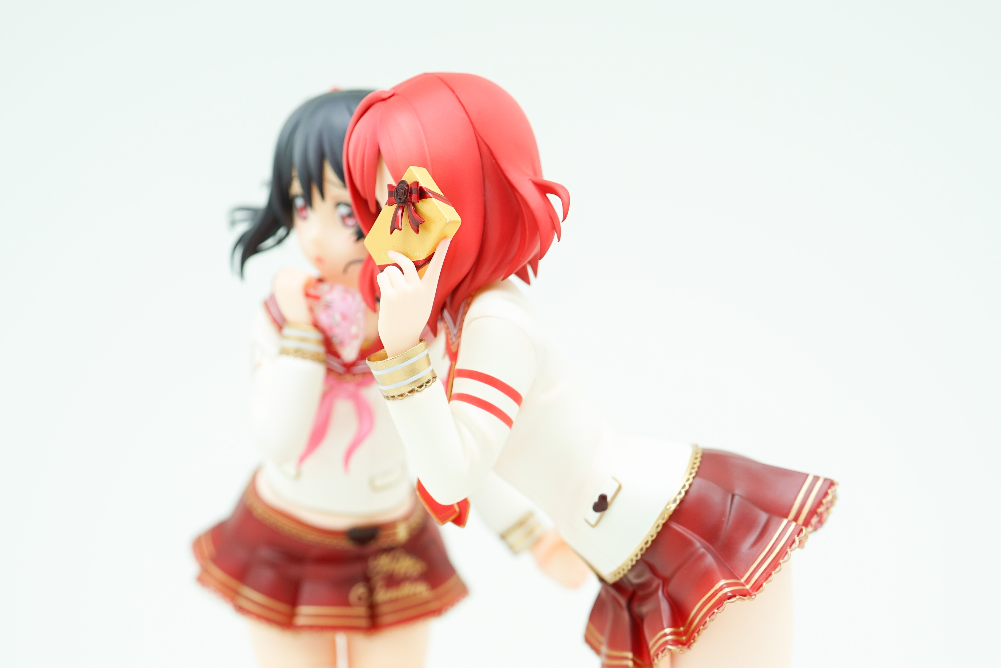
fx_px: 2113
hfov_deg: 26.6
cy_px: 621
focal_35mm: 76
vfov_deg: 17.6
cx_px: 503
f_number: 5
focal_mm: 50
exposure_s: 1/60
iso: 125
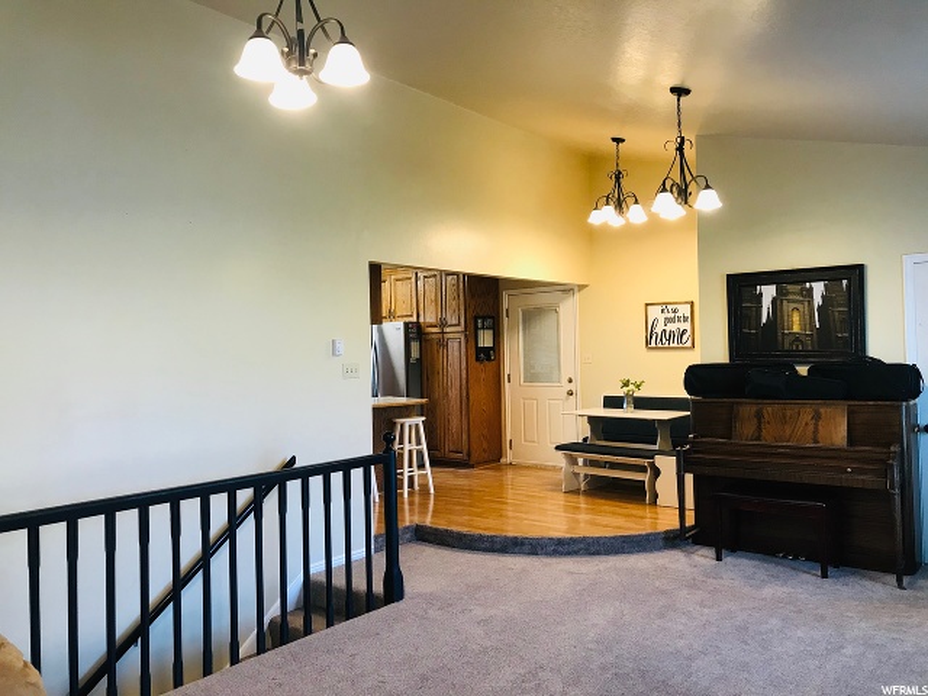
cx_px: 464
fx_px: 751
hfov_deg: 63.4
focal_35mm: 28
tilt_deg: +1.2
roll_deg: +1.4
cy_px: 348
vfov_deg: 49.7
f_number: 1.8
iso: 40
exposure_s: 1/20
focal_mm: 3.99
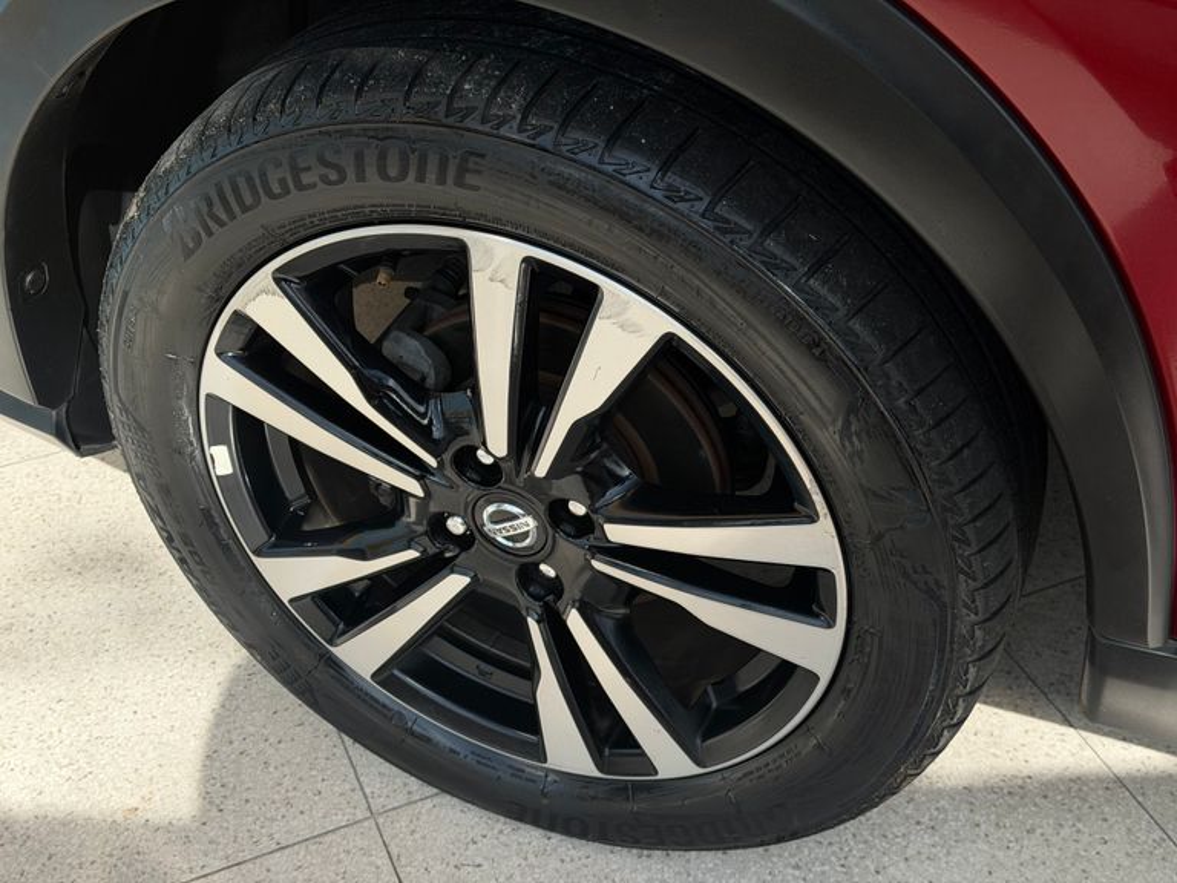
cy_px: 442
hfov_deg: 39.7
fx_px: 1632
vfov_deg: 30.3
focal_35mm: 48
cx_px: 588
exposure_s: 1/2976
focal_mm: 6.76
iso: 80
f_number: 1.78
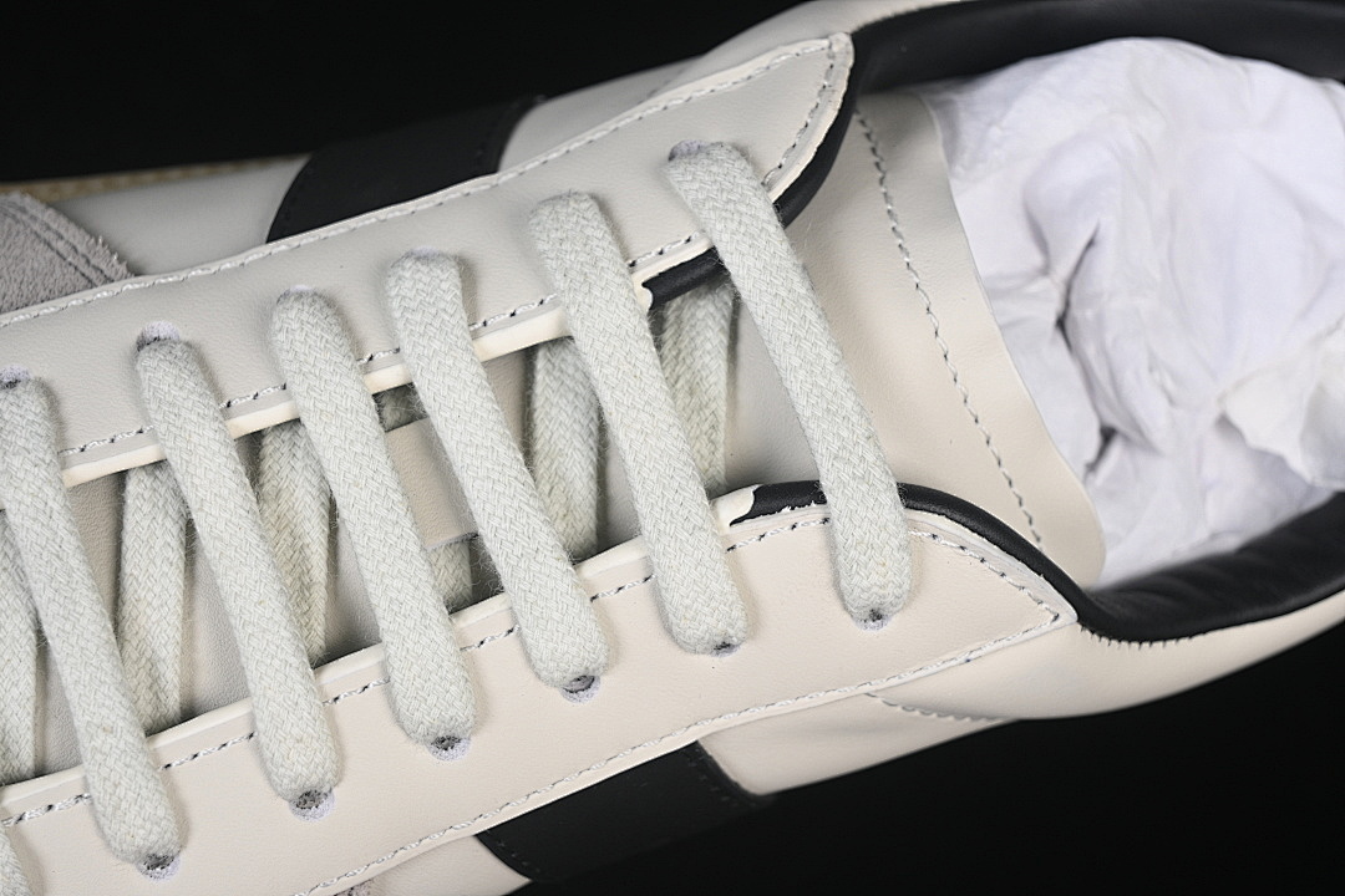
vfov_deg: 18.2
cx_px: 672
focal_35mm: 75
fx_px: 2802
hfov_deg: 27.0
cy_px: 448
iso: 160
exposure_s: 1/80
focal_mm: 50
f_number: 7.1
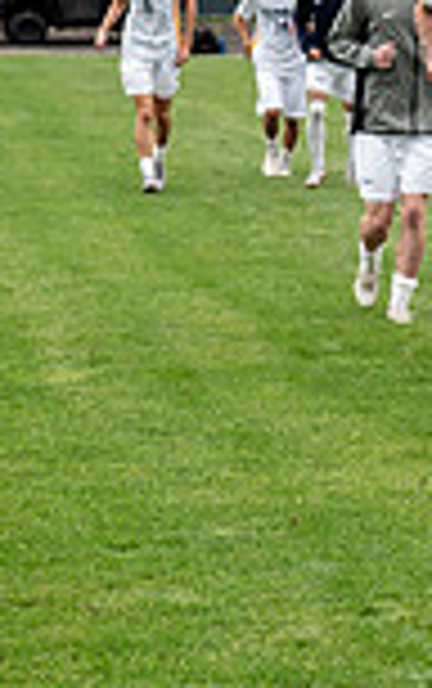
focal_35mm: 273
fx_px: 5128
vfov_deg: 7.7
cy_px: 106
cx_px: 1274
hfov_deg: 4.6
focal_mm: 70
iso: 320
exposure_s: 1/320
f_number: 4.5
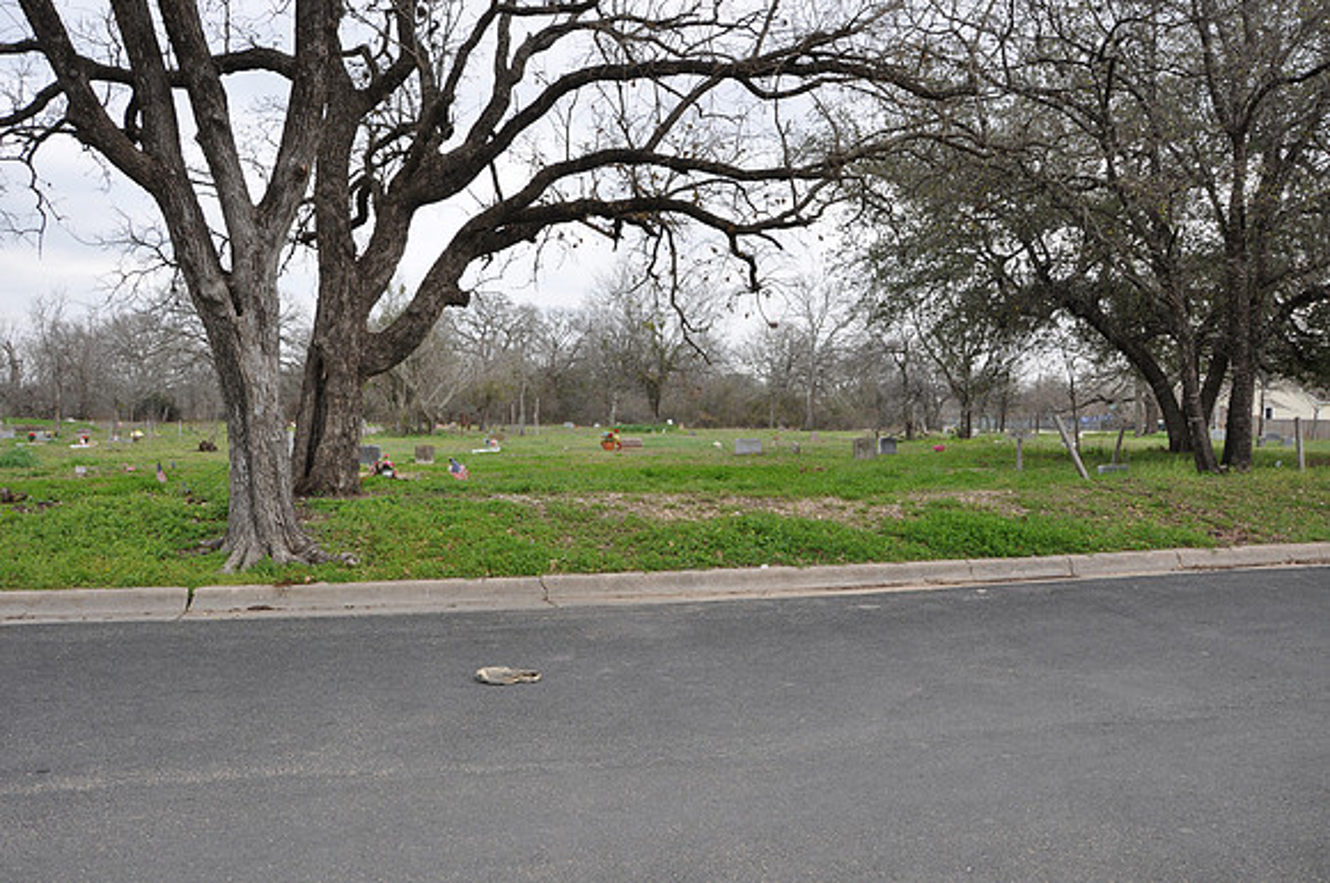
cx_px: 665
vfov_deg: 47.8
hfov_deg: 67.5
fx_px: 996
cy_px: 442
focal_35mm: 27
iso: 200
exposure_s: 1/200
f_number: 7.1
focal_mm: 18
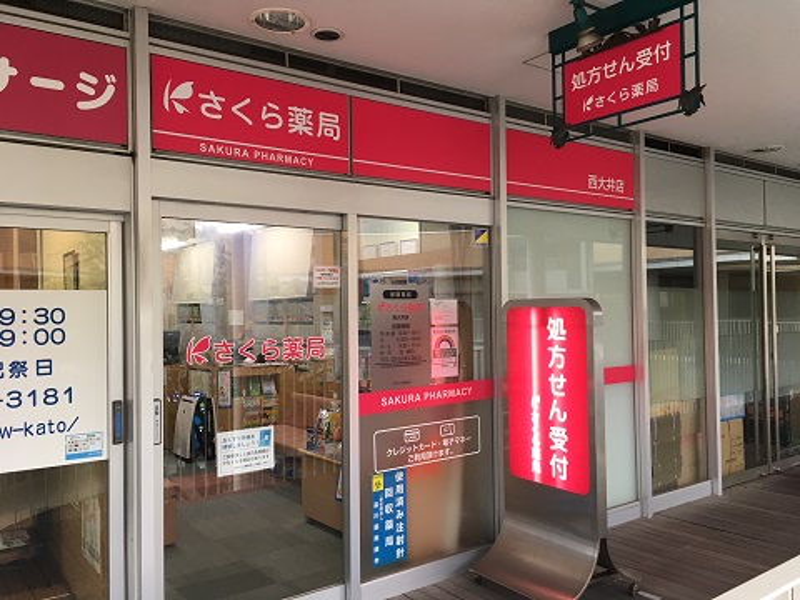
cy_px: 300
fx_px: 670
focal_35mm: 29
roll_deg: -0.3
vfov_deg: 48.2
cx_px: 400
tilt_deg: +0.6
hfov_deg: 61.7
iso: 40
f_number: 2.2
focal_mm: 4.15
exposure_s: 1/30
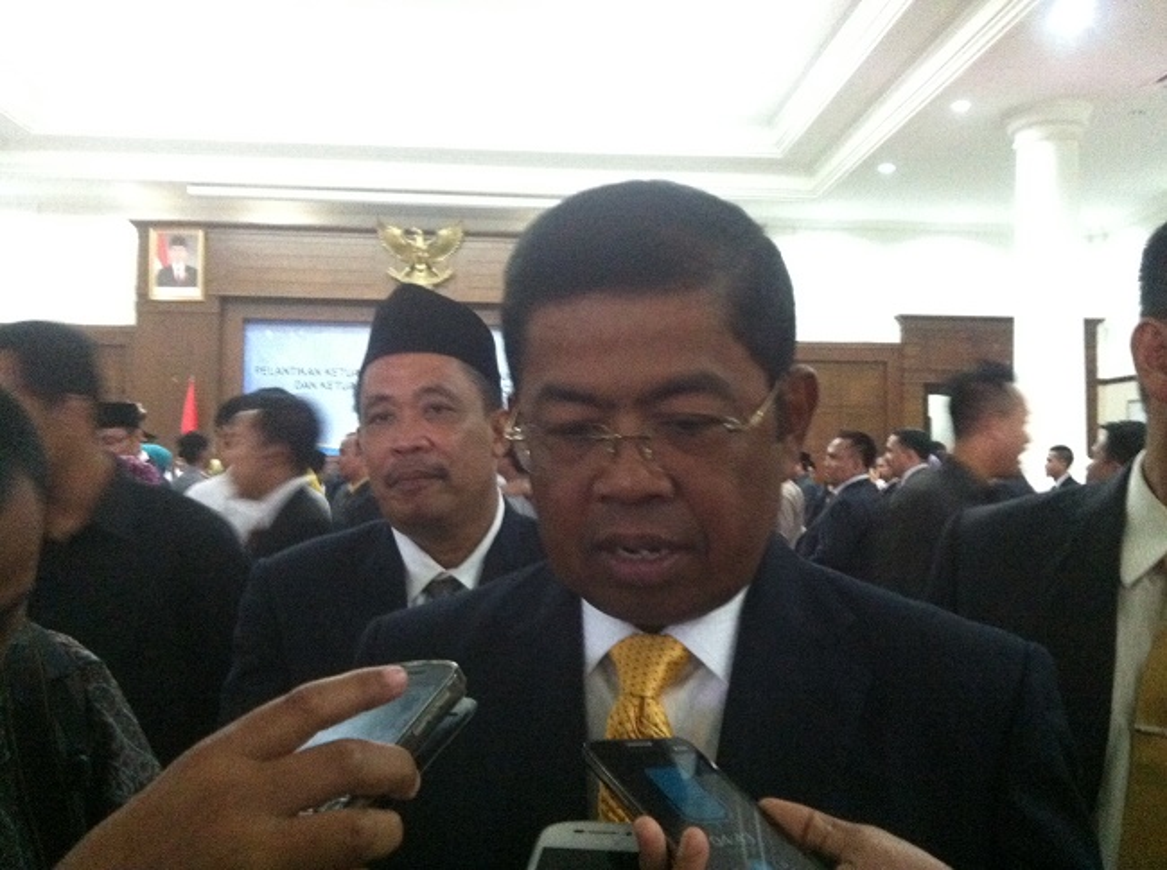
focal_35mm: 35
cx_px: 584
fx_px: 1178
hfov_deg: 52.7
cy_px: 435
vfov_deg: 40.6
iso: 1000
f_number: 2.8
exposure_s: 1/15
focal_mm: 3.85
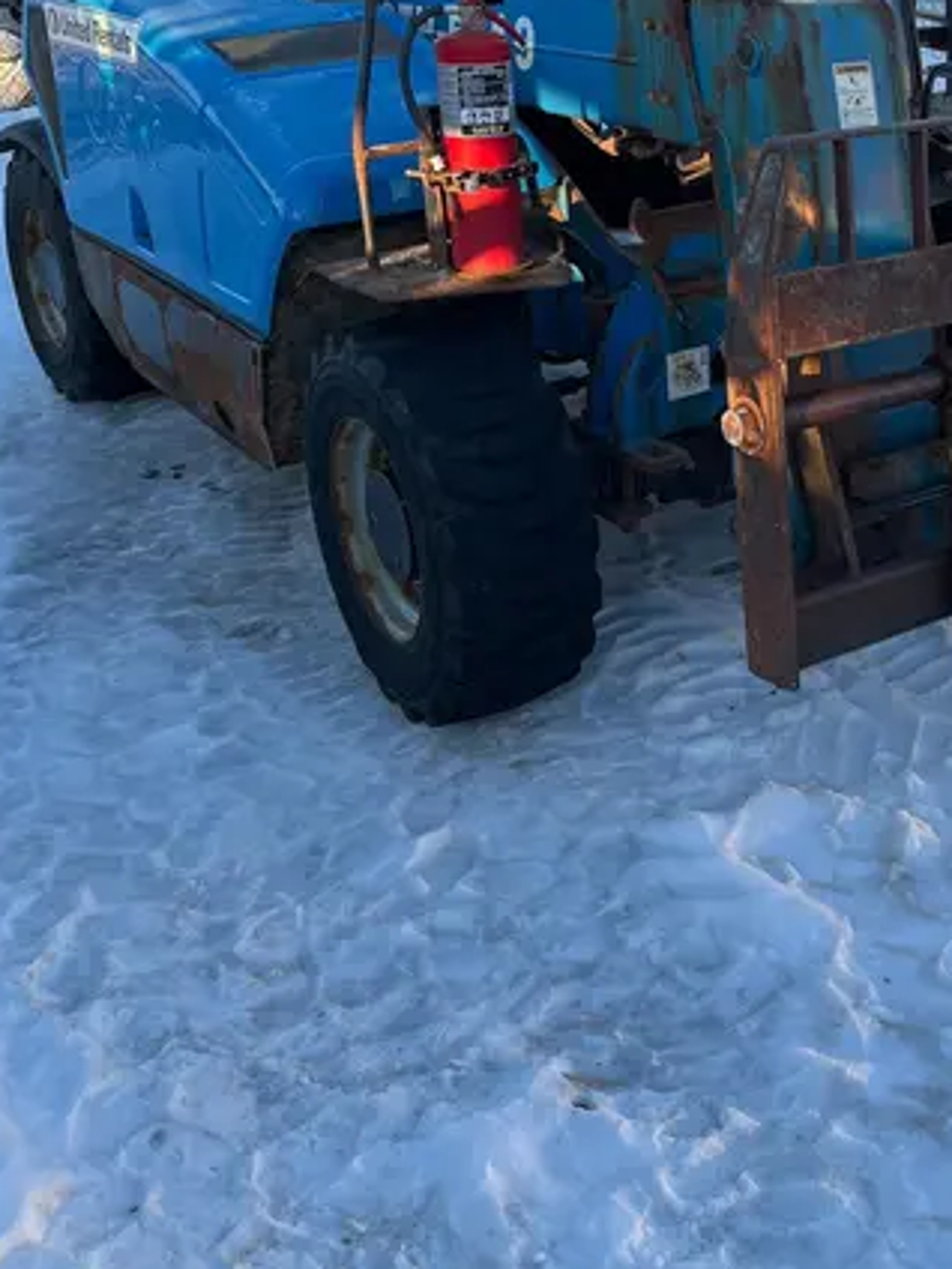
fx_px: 1650
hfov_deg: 31.1
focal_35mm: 45
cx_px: 805
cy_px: 325
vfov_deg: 40.9
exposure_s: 1/718
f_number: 1.6
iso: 50
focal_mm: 5.1
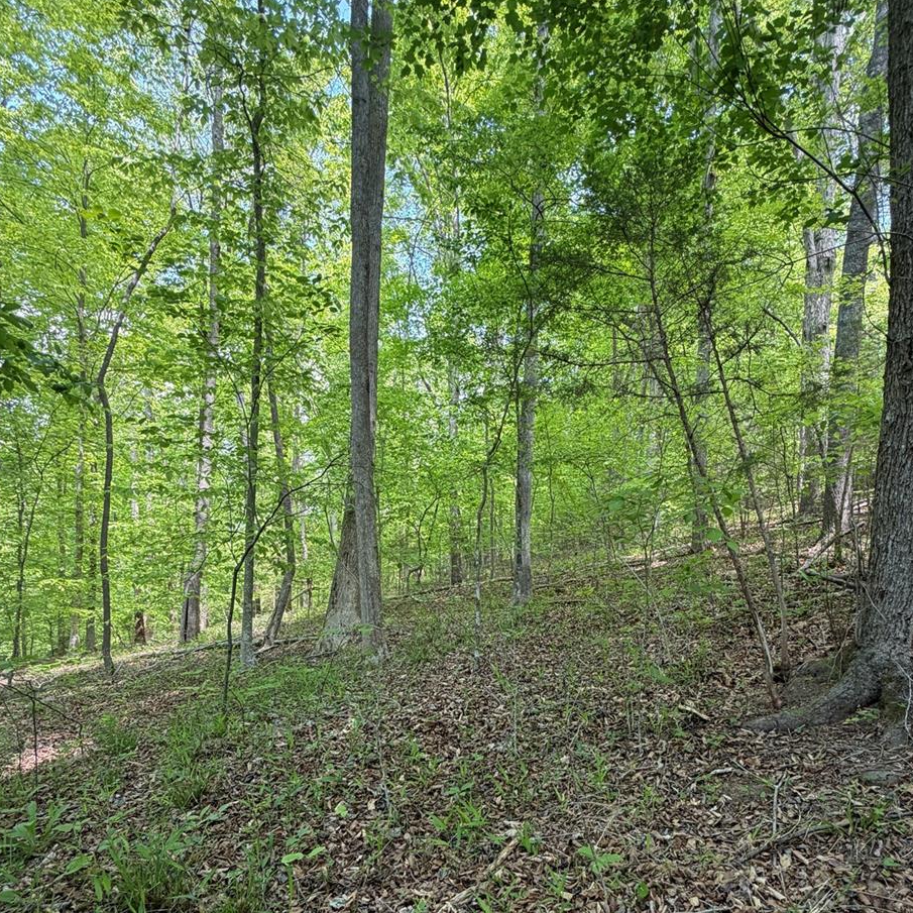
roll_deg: -2.7
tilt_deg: +1.2
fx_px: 627
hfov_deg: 72.0
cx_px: 490
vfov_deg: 70.1
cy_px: 607
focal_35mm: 21
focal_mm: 2.22
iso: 100
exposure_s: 1/121
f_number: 2.2
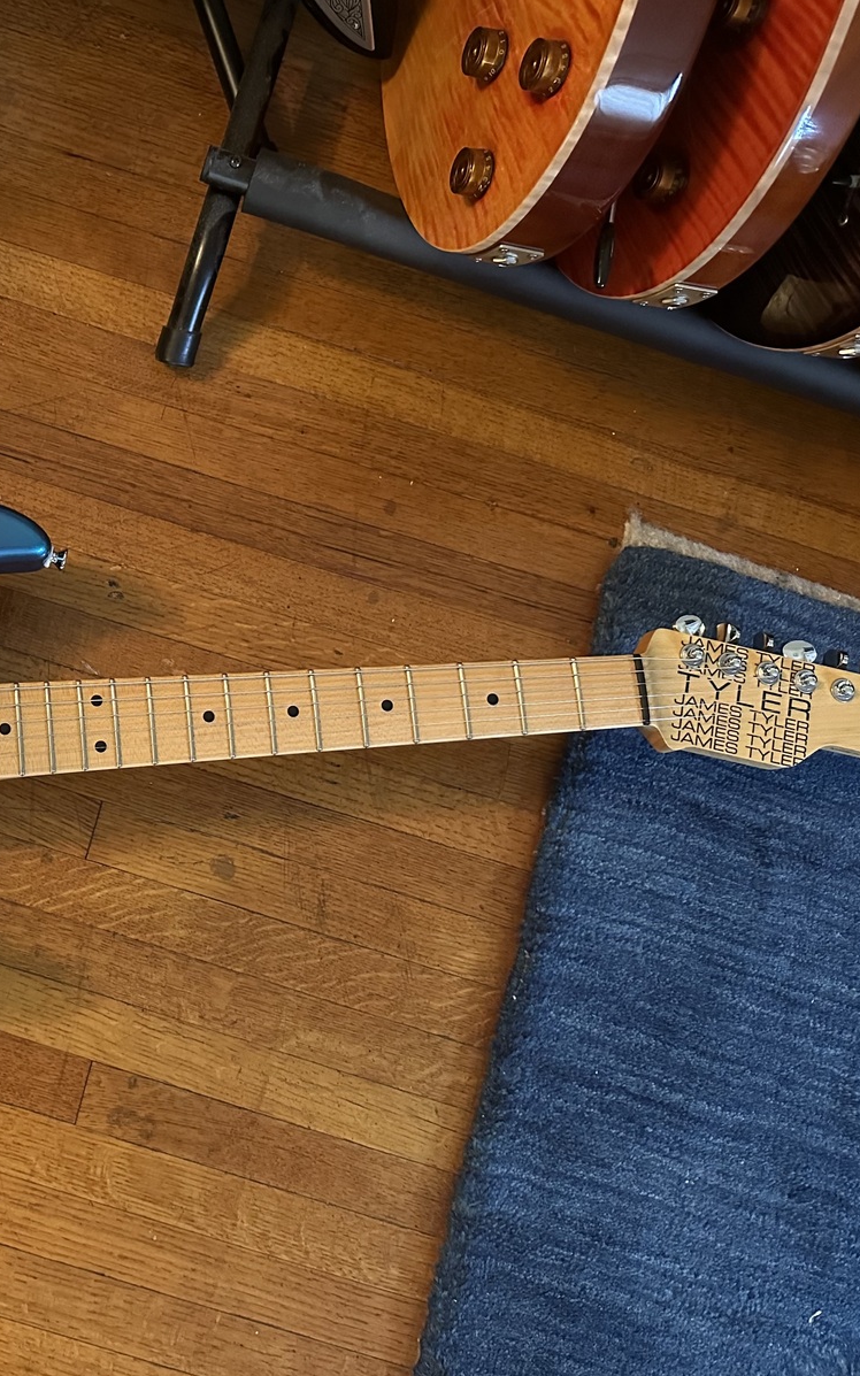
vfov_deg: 56.7
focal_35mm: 34
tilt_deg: -81.9
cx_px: 59
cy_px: 689
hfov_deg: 34.8
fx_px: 1275
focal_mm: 6.86
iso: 1000
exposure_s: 1/40
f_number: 1.78
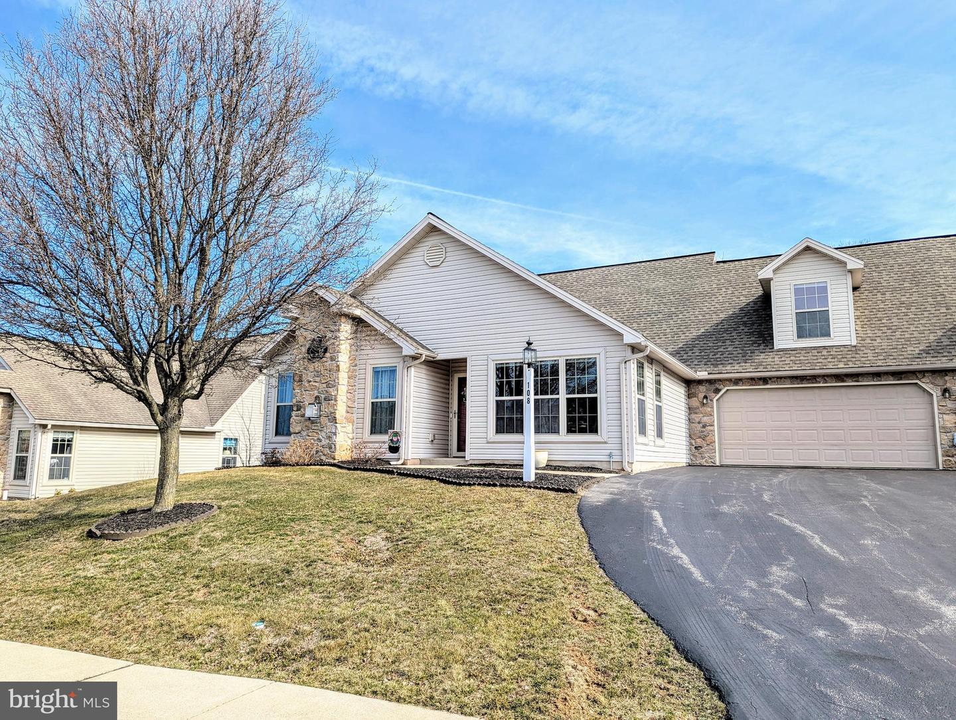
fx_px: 664
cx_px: 478
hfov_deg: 71.5
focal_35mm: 24
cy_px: 360
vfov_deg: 56.9
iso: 48
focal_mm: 6.81
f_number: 1.85
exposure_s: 1/1742
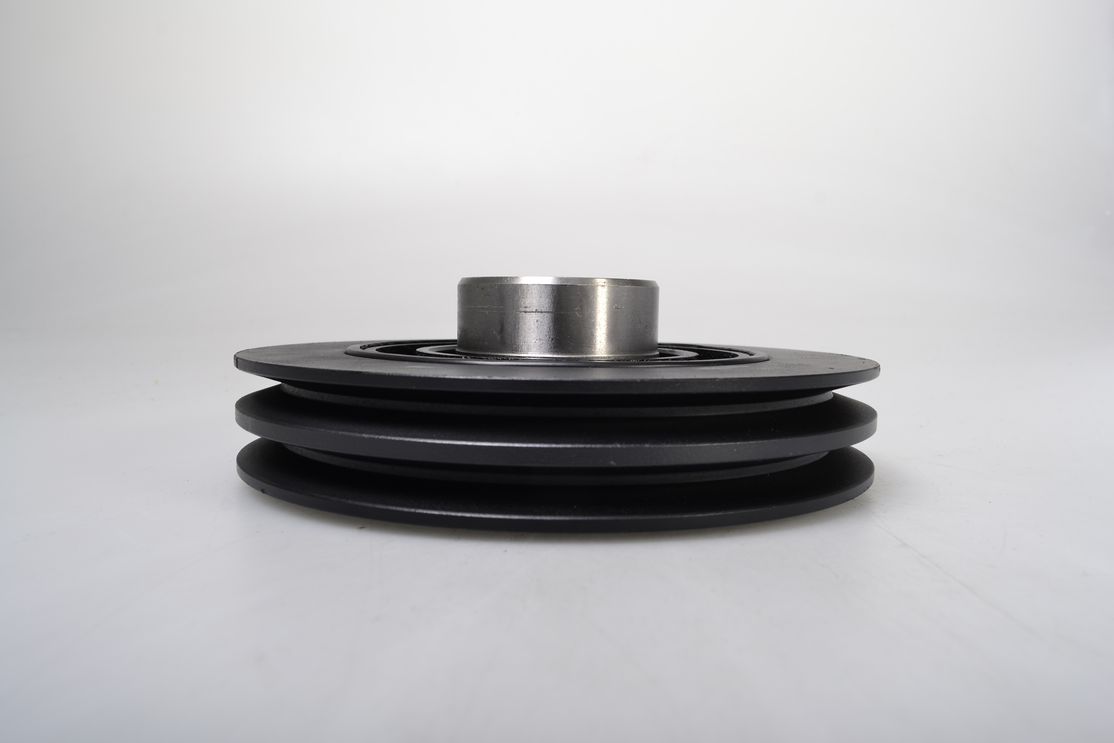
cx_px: 557
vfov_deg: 47.9
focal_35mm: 27
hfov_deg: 67.4
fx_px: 835
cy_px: 372
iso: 100
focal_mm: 18
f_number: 11
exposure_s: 1/60
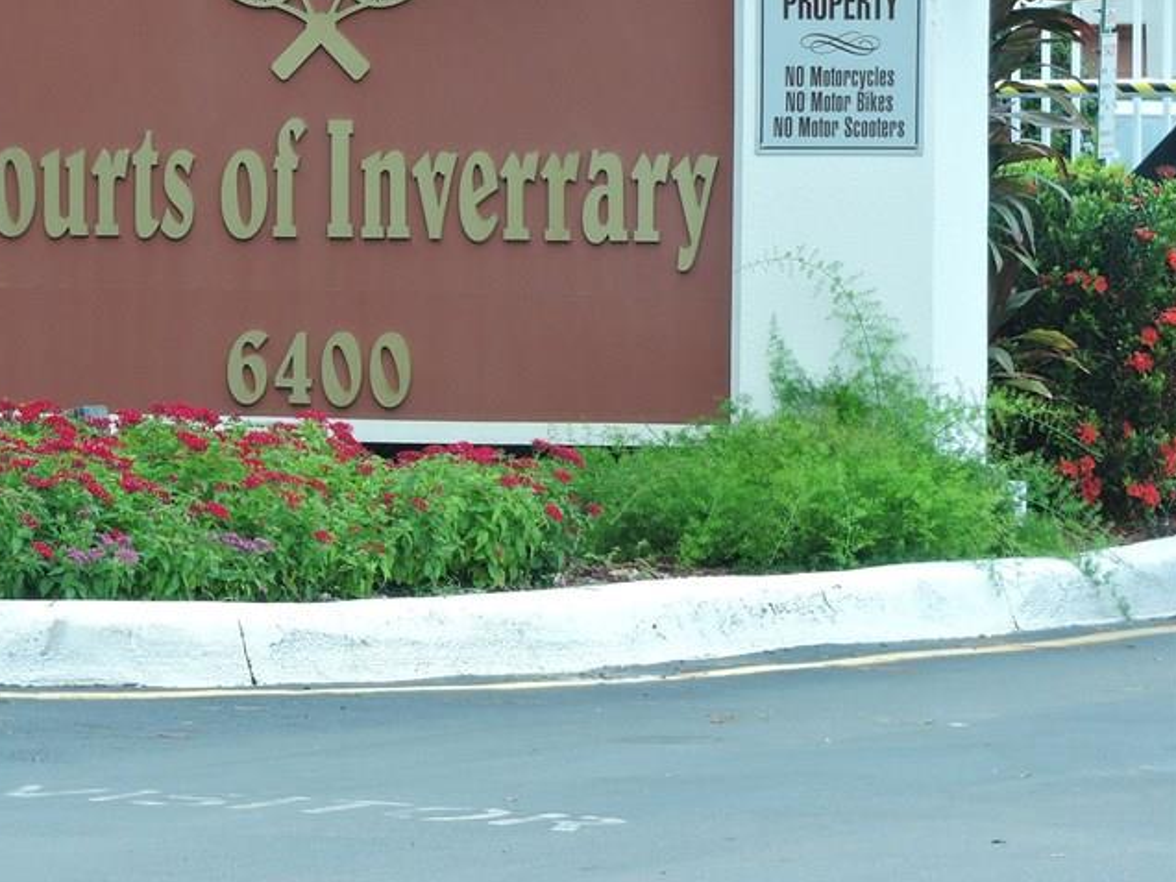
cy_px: 231
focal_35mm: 290
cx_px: 237
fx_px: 9852
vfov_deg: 5.1
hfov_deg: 6.8
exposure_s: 1/125
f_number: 5.3
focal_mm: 32.2
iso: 100
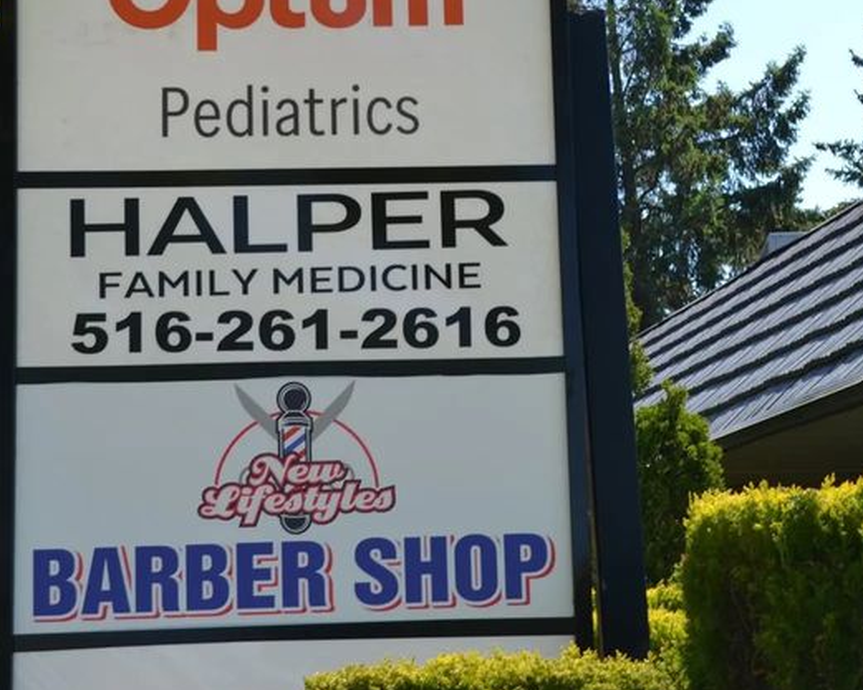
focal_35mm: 97
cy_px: 138
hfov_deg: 19.7
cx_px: 543
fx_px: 2476
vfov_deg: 15.8
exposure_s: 1/200
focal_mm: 35
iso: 100
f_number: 7.1
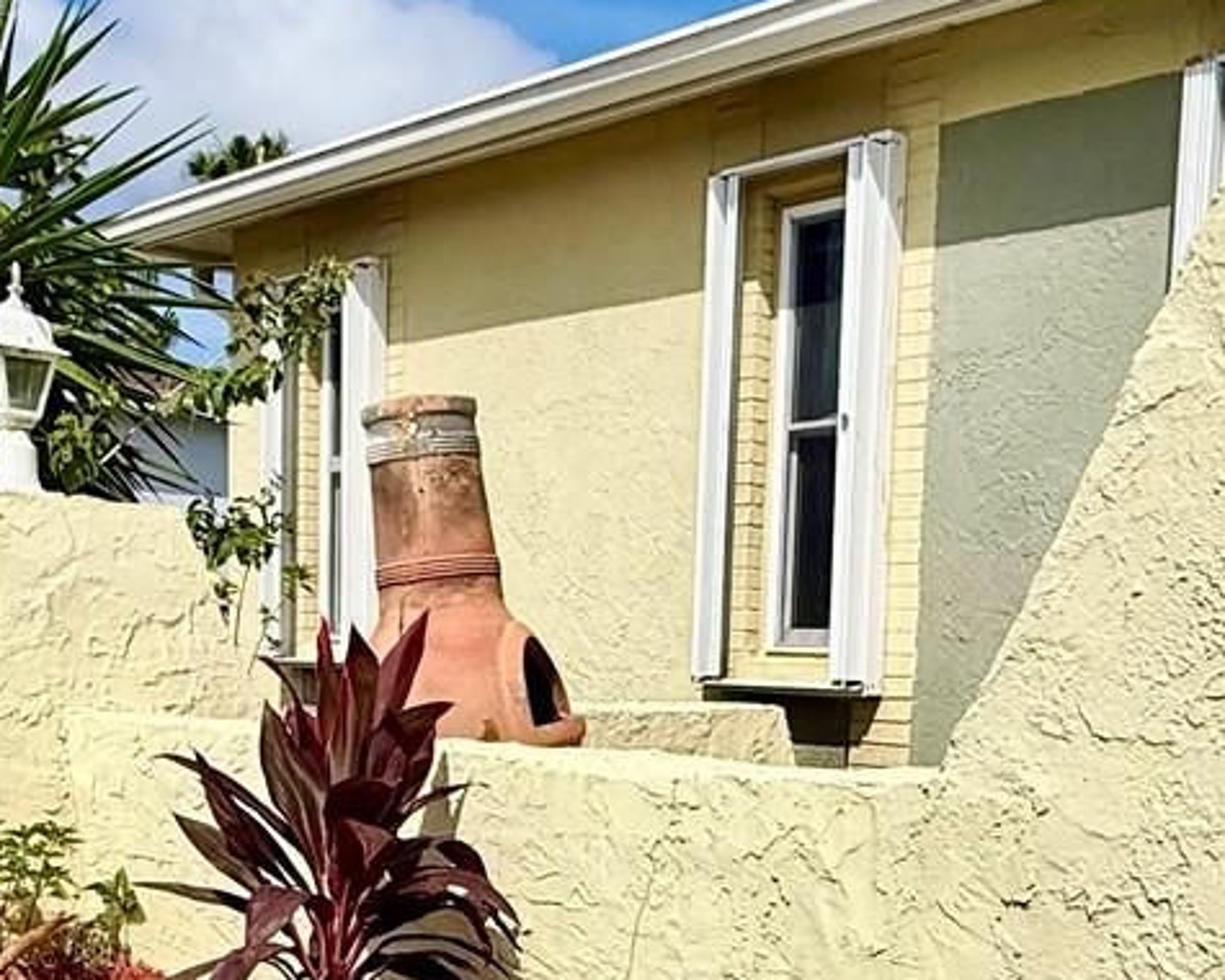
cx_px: 547
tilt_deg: -5.8
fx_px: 1668
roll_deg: -1.8
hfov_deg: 40.3
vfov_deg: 31.6
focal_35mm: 46
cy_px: 823
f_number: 2.2
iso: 50
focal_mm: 2.22
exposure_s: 1/4762
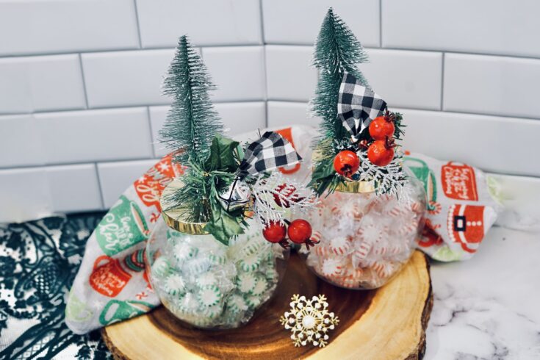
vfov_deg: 27.0
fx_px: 750
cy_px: 180
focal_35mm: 50
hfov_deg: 39.6
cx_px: 270
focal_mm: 50
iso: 800
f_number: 4
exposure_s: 1/60
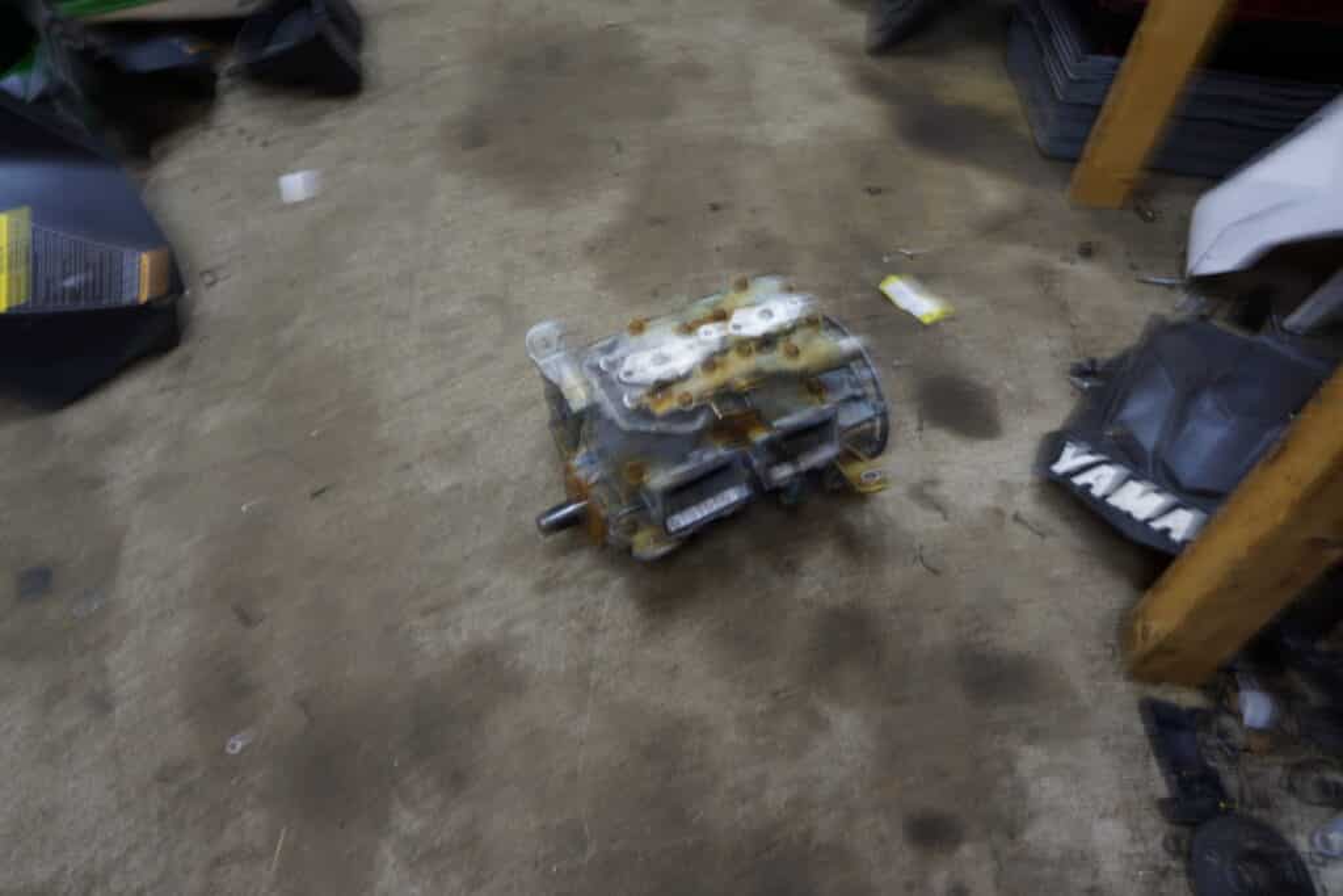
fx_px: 1007
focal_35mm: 27
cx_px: 672
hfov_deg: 67.4
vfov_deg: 47.9
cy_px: 448
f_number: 3.5
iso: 100
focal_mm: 18
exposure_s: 1/4
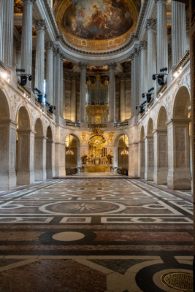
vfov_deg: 60.7
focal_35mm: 31
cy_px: 146
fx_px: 250
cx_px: 98
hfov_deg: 42.7
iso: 1600
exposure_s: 1/160
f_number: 5
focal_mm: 20.5
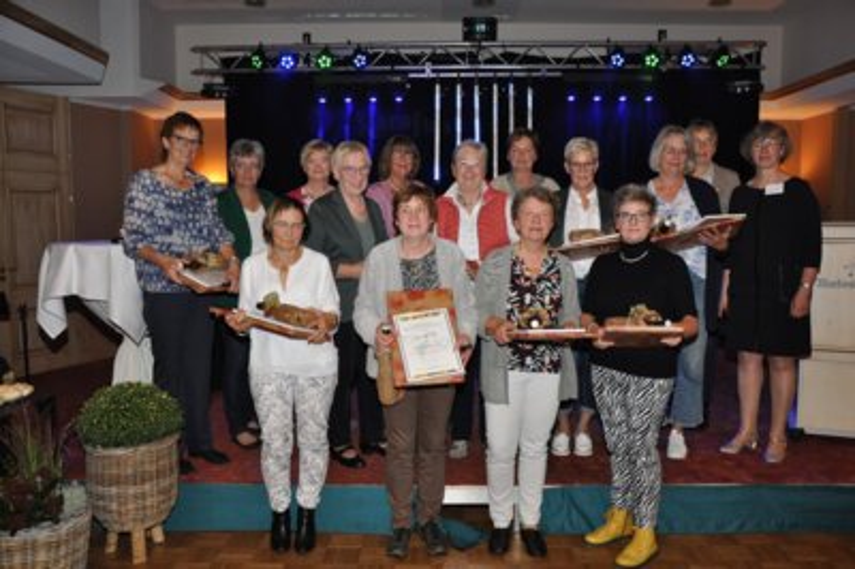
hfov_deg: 59.5
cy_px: 284
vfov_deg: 41.6
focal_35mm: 32
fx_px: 747
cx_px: 428
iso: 800
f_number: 4
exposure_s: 1/60
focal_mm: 21
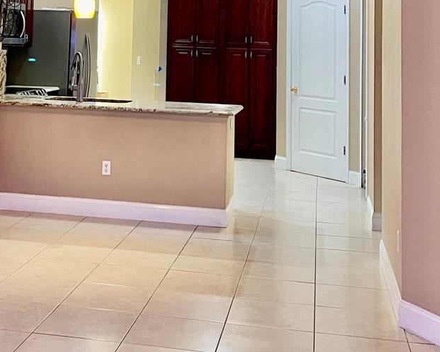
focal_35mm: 65
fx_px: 846
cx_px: 120
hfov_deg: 28.8
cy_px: -19
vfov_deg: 22.4
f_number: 1.6
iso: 250
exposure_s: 1/60
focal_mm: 4.2
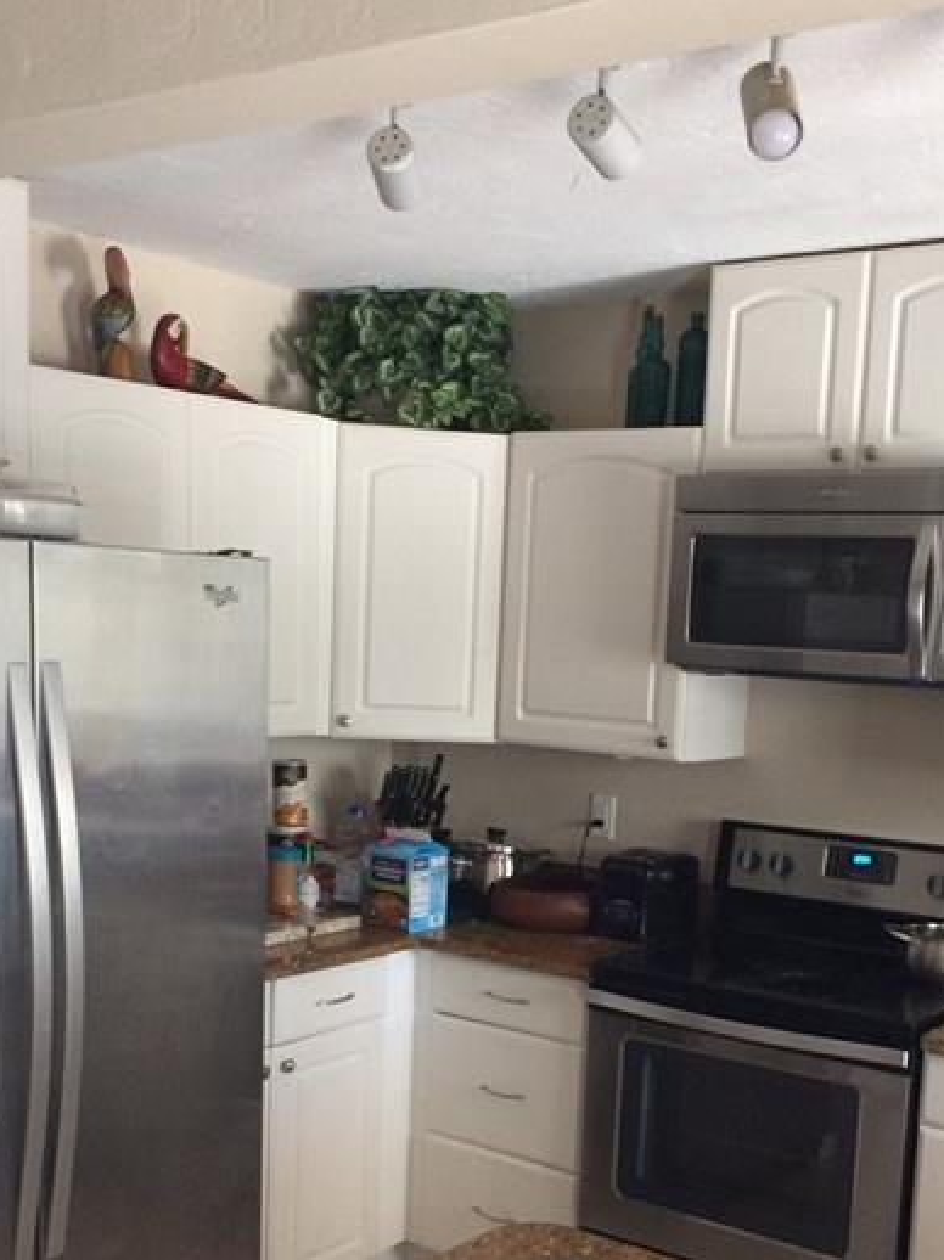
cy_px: 876
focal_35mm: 43
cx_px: 530
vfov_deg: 43.0
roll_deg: -1.3
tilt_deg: -10.3
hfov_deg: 33.5
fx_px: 1565
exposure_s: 1/30
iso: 200
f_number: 2.2
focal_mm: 4.15
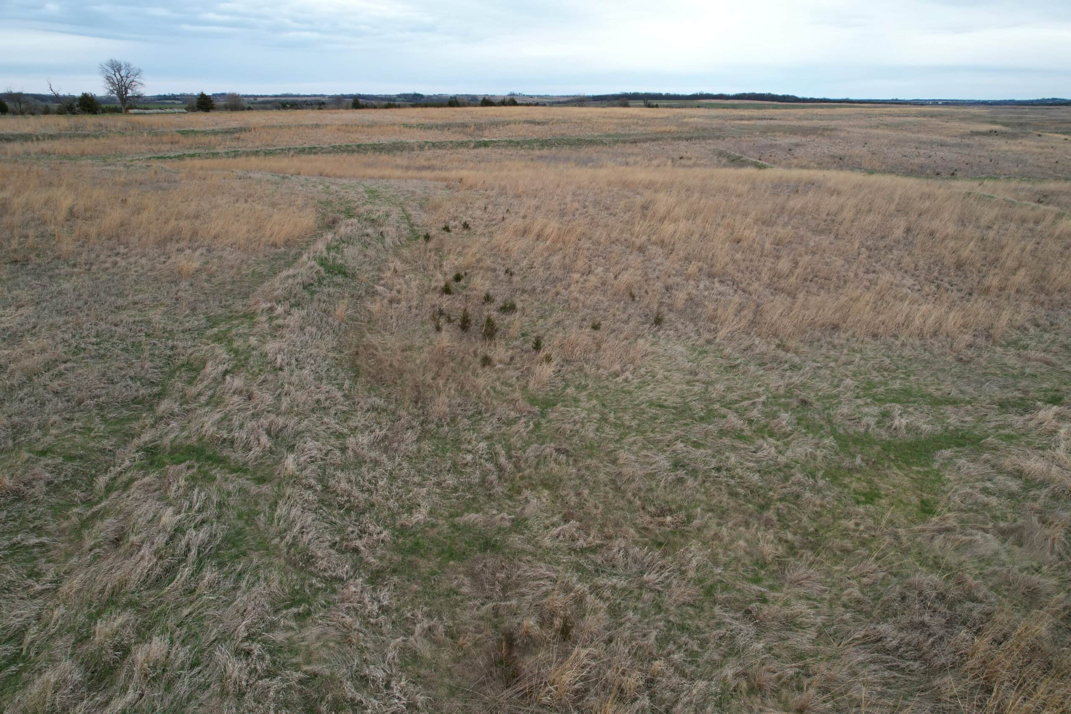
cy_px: 357
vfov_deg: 57.2
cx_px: 536
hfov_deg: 78.6
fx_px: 654
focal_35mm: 22
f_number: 2.8
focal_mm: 8.4
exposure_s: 1/500
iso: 100
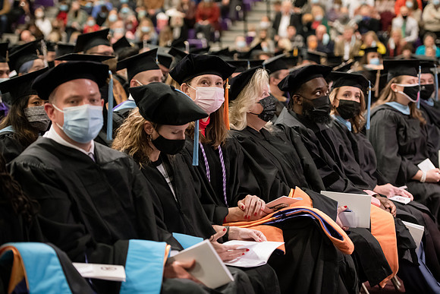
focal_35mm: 86
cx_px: 220
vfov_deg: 15.9
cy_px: 147
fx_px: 1051
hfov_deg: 23.6
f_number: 3.2
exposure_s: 1/200
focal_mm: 86
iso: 3200
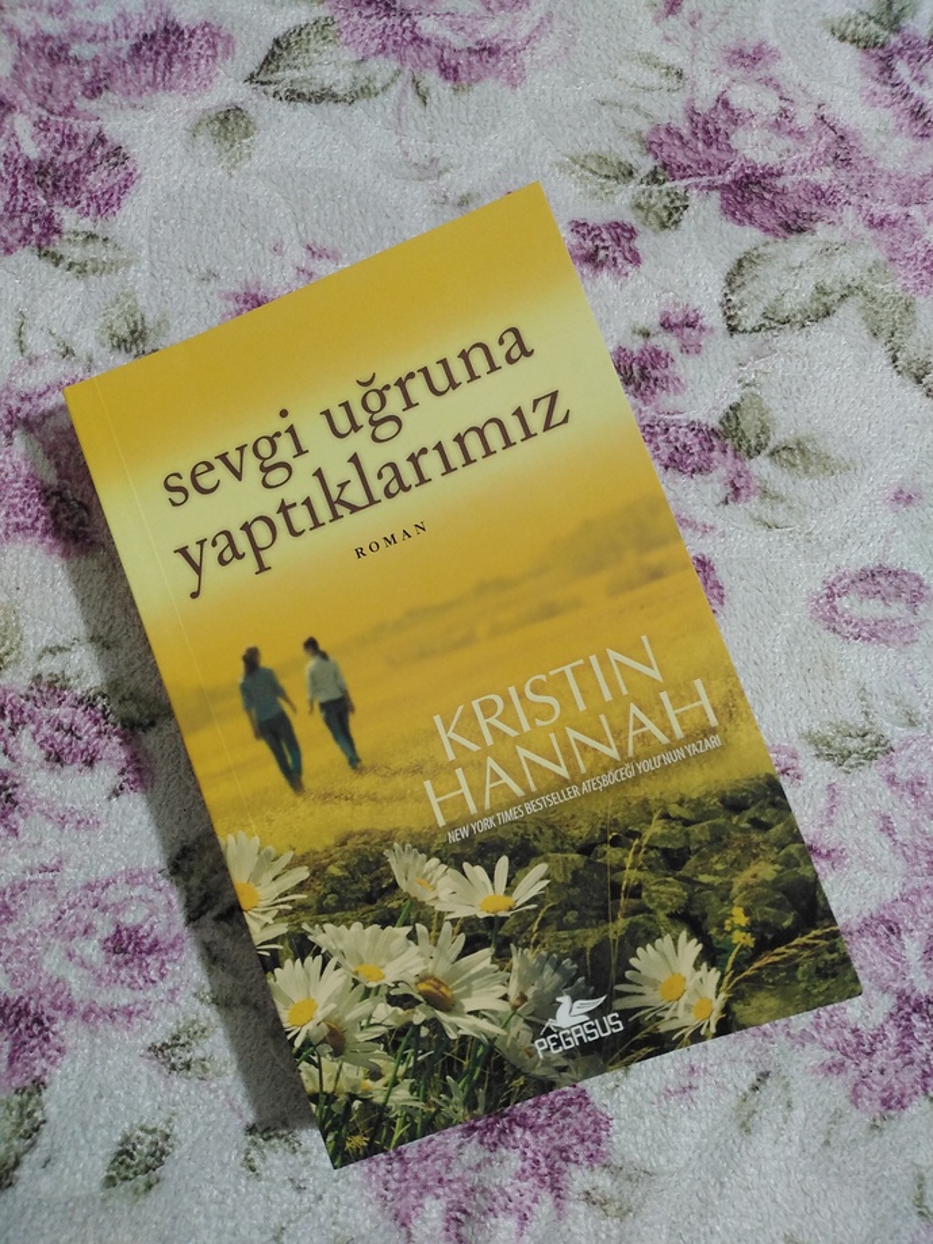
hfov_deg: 53.1
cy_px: 622
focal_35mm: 26
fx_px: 934
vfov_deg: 67.3
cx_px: 466
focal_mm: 3.62
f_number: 1.8
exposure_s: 1/30
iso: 299
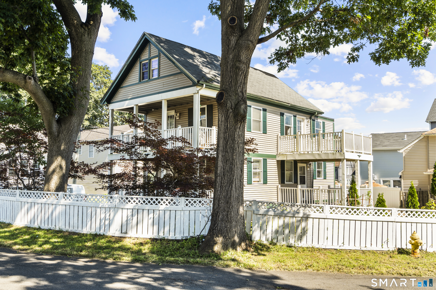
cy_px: 145
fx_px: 412
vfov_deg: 38.9
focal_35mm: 34
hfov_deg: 55.8
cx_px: 218
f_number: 9
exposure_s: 1/30
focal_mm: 34
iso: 200
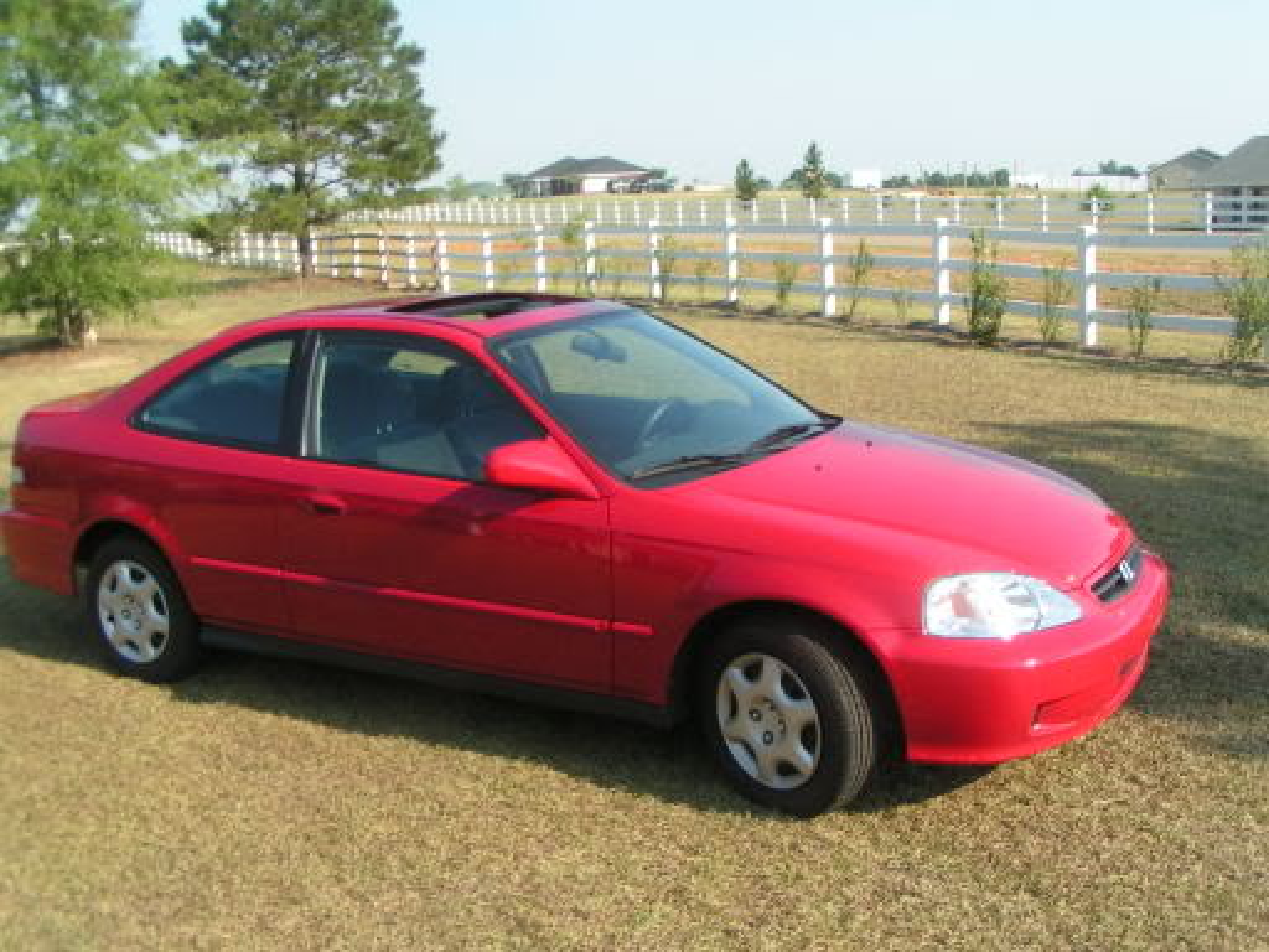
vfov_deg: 37.7
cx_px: 634
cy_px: 476
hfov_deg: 49.0
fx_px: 1393
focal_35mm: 38
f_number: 5.6
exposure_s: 1/200
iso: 50
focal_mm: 5.8
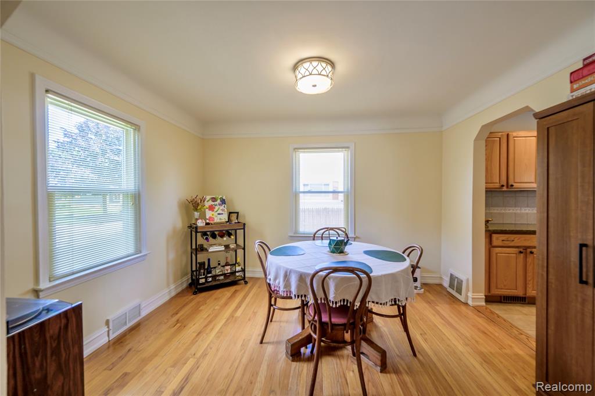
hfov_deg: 104.3
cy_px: 198
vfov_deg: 81.2
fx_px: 231
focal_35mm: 14
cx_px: 298
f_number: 8
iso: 200
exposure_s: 1/15
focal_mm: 14
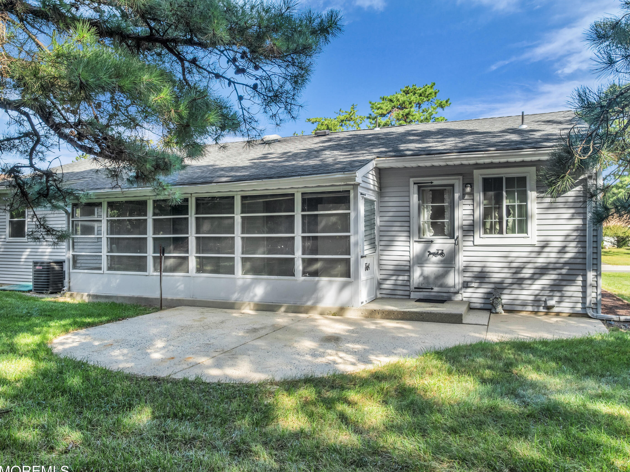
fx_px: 473
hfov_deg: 67.3
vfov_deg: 53.0
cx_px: 293
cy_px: 239
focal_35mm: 26
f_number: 2.8
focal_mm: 12.29
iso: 190
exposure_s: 1/800
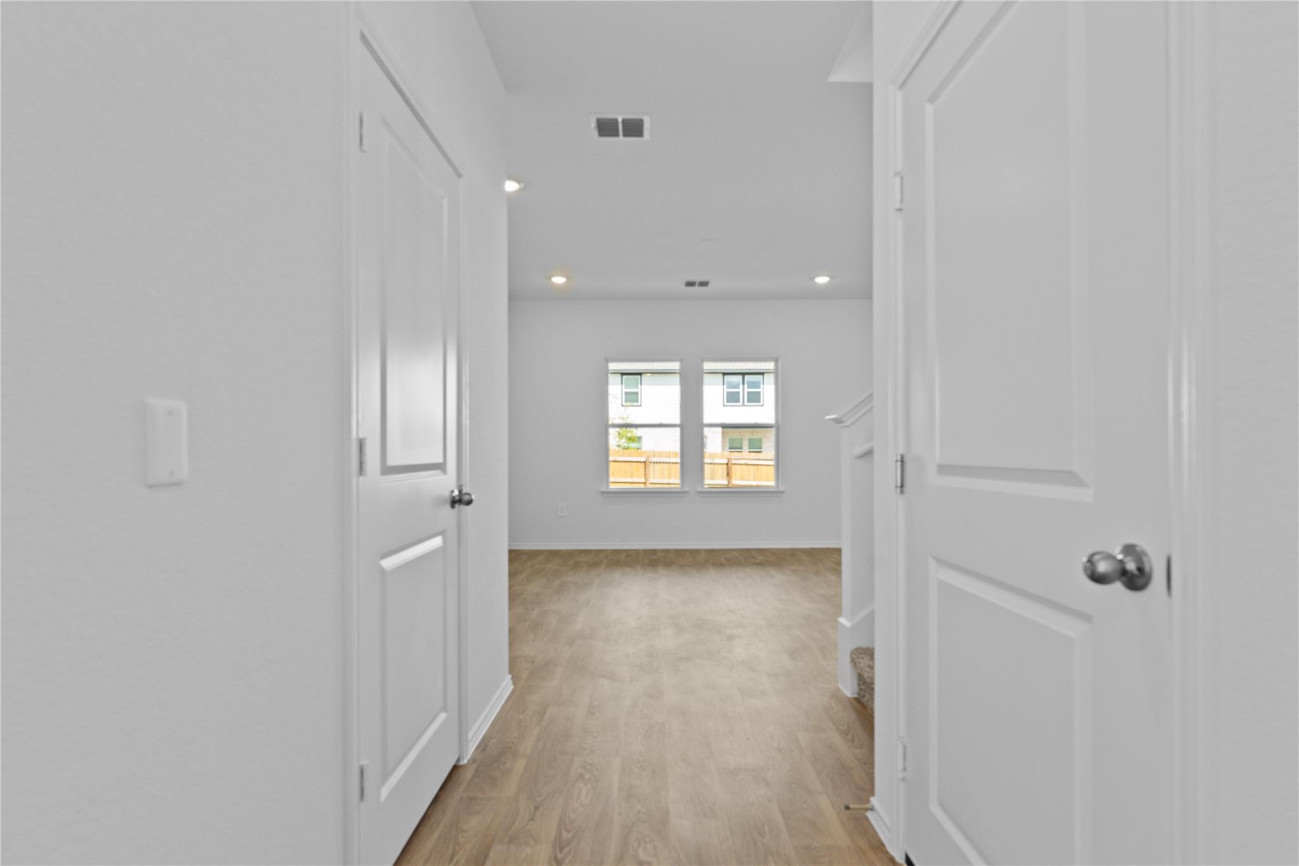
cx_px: 650
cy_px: 433
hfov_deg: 90.0
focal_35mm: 18
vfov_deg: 67.4
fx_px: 649
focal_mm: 18
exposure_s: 1/40
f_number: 6.3
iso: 1000
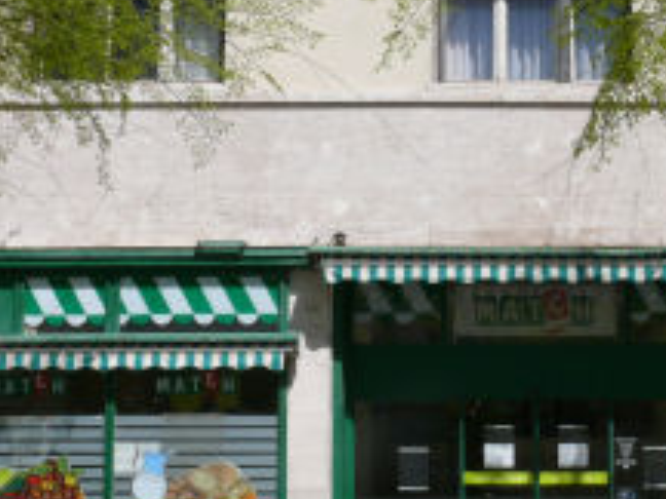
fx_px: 1404
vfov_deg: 20.1
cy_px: 299
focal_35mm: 73
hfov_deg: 25.9
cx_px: 592
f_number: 7.1
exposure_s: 1/500
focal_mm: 7.4
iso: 100
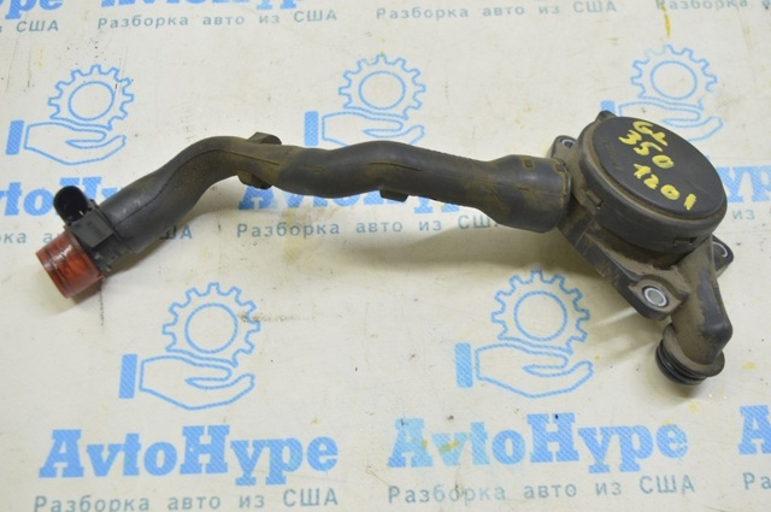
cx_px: 386
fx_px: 898
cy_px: 256
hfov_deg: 46.5
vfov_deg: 31.8
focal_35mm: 42
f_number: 5.6
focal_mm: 28
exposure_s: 1/20
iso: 400
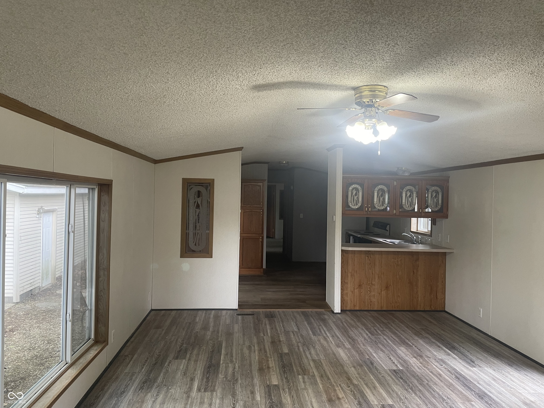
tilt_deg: +0.6
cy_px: 204
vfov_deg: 53.1
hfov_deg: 67.3
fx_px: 409
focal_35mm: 26
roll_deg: -0.7
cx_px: 272
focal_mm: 4.2
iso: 100
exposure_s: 1/60
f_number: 1.6
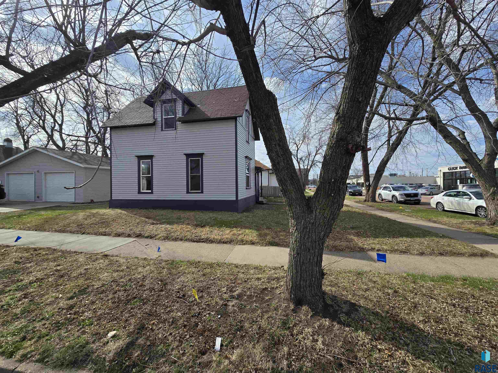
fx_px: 187
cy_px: 186
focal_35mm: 13
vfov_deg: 89.9
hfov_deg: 106.2
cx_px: 249
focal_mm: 2.2
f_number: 2.2
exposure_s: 1/2204
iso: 50
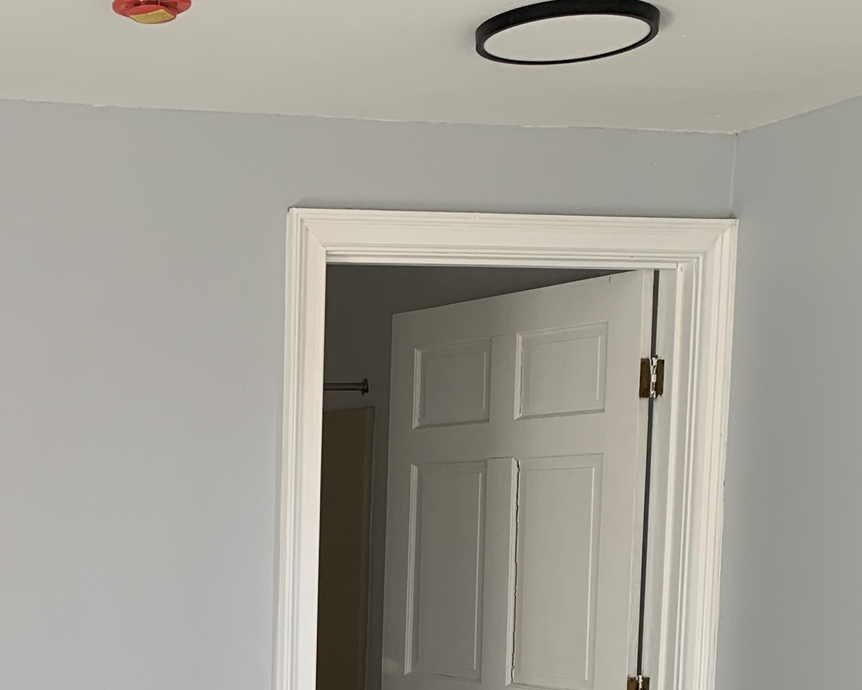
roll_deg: +0.6
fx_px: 1633
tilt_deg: -8.8
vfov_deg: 22.7
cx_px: 20
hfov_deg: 28.0
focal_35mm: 64
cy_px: 730
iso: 50
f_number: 1.8
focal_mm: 4.25
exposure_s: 1/122
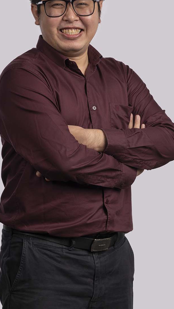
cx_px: 84
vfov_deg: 14.8
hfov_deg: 8.4
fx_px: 1190
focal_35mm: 145
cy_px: 138
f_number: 10
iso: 125
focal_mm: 105
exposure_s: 1/250
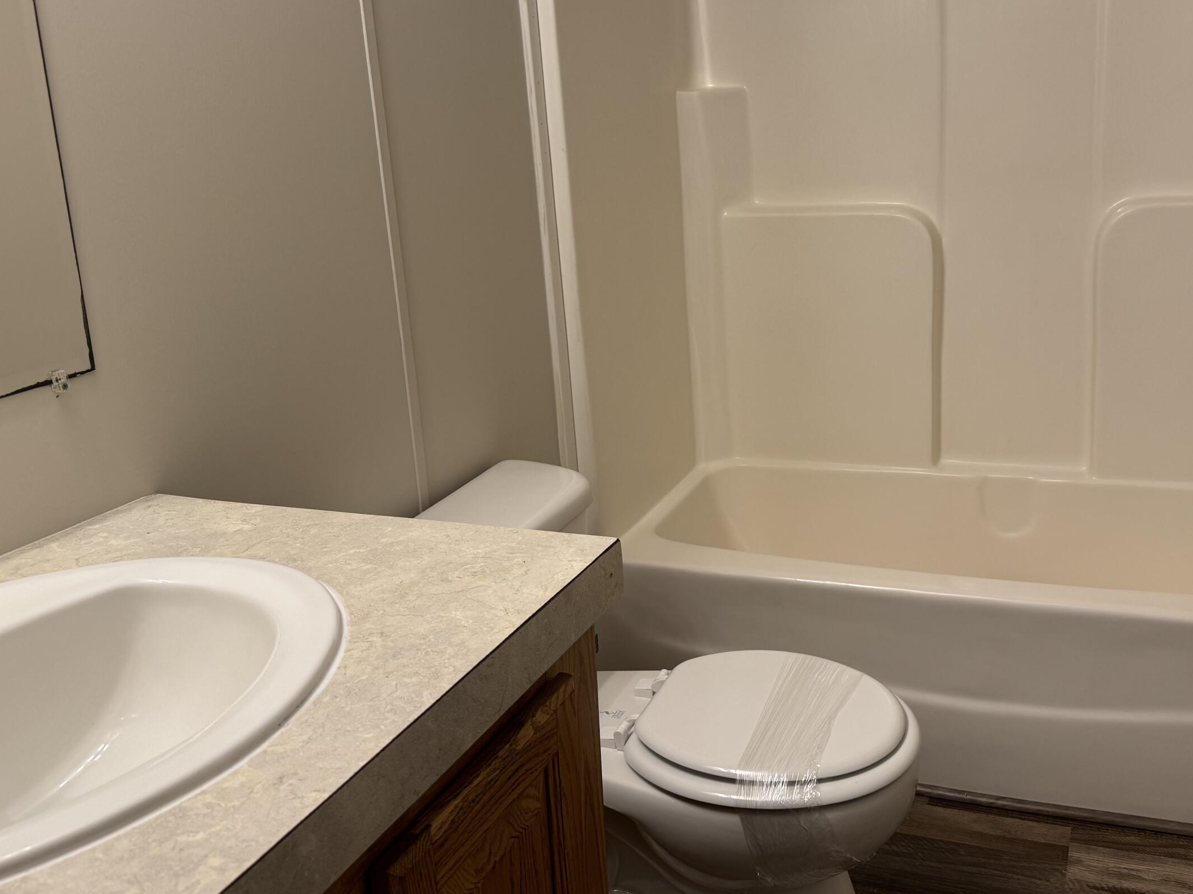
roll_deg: +2.4
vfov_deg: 41.5
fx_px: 1172
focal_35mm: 34
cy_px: 342
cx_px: 690
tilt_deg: -13.1
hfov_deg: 53.7
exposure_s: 1/120
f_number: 1.78
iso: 125
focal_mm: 6.76
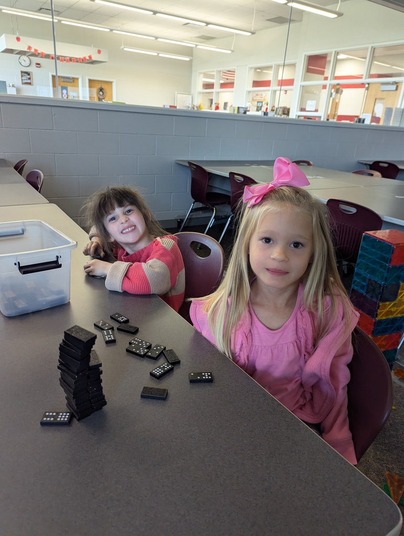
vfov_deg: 71.5
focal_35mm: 24
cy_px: 268
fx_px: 373
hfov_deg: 56.9
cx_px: 202
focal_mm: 6.81
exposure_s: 1/120
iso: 438
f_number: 1.85
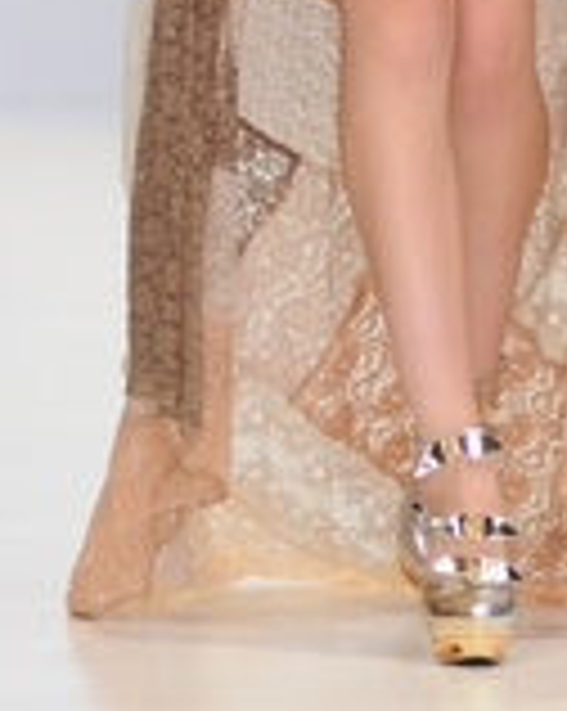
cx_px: 376
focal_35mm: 463
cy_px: -374
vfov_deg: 4.2
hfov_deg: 3.3
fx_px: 9731
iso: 640
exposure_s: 1/250
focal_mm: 100
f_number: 3.2
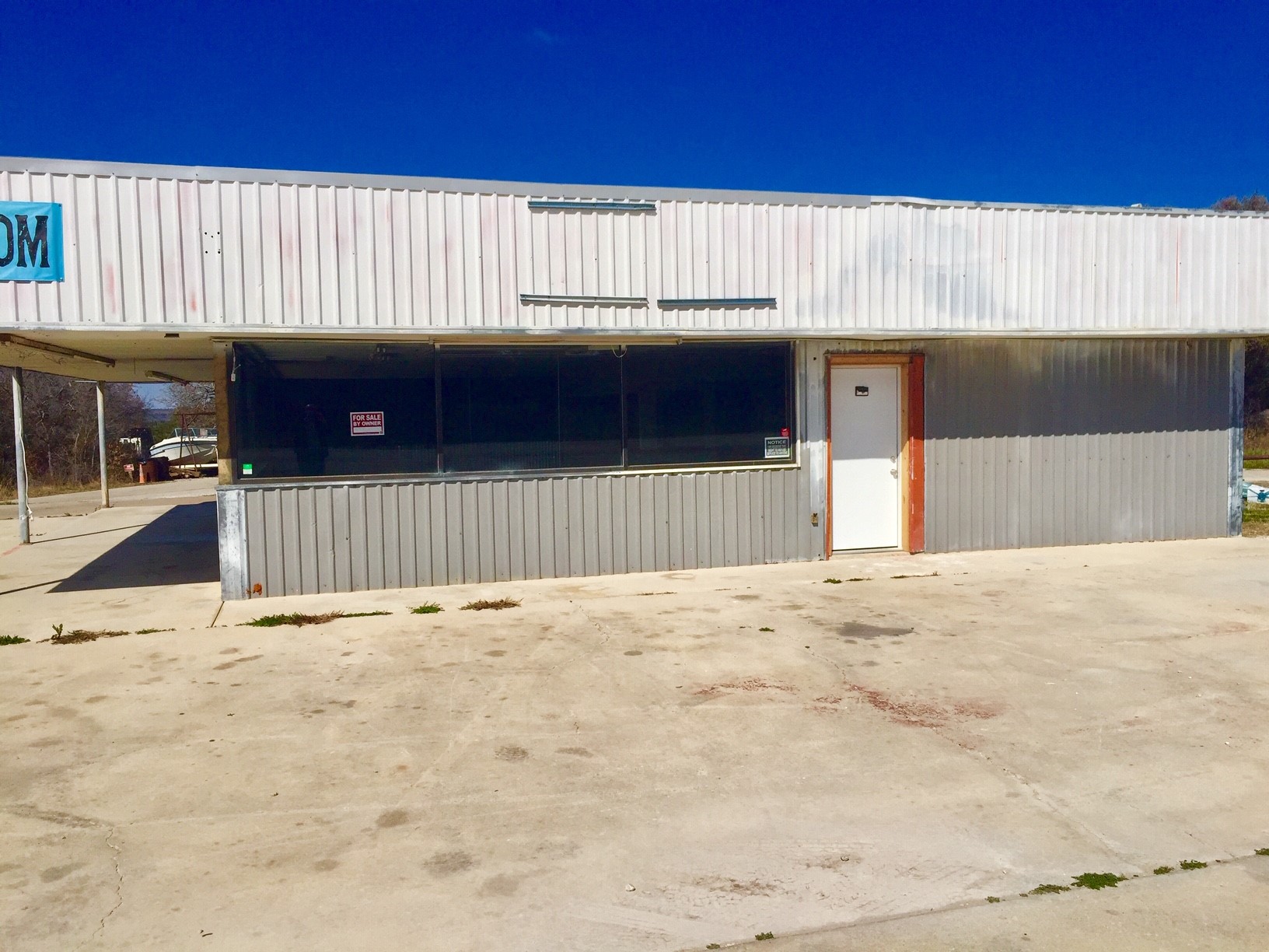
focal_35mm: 29
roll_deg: +0.3
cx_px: 634
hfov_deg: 61.7
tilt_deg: -4.9
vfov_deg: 48.2
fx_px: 1063
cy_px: 476
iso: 32
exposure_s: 1/7937
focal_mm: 4.15
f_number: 2.2
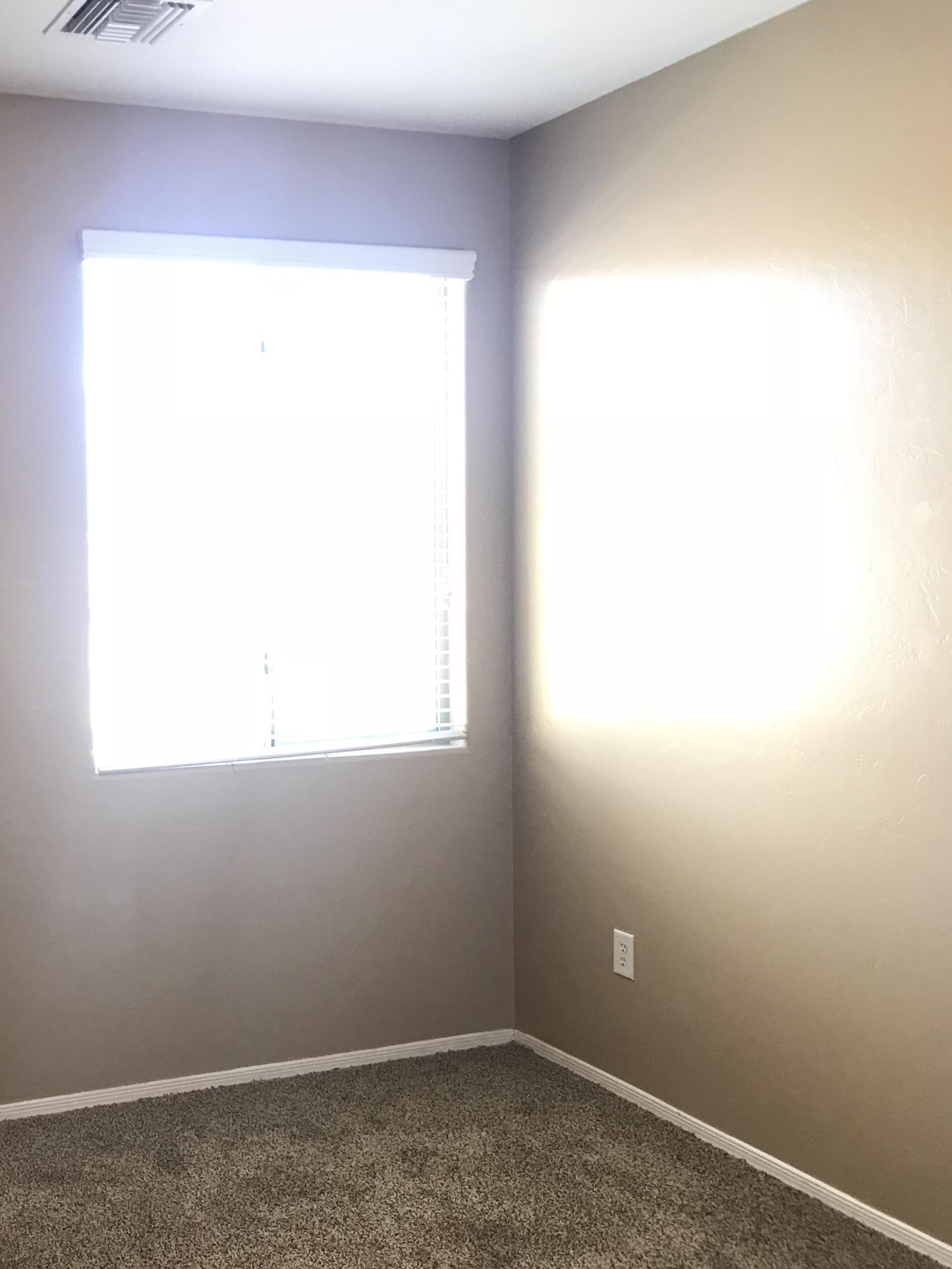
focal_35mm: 38
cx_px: 101
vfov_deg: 49.0
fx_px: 1394
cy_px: 626
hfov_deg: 35.6
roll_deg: +2.0
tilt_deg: -2.5
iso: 40
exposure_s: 1/20
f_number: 1.8
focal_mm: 3.99
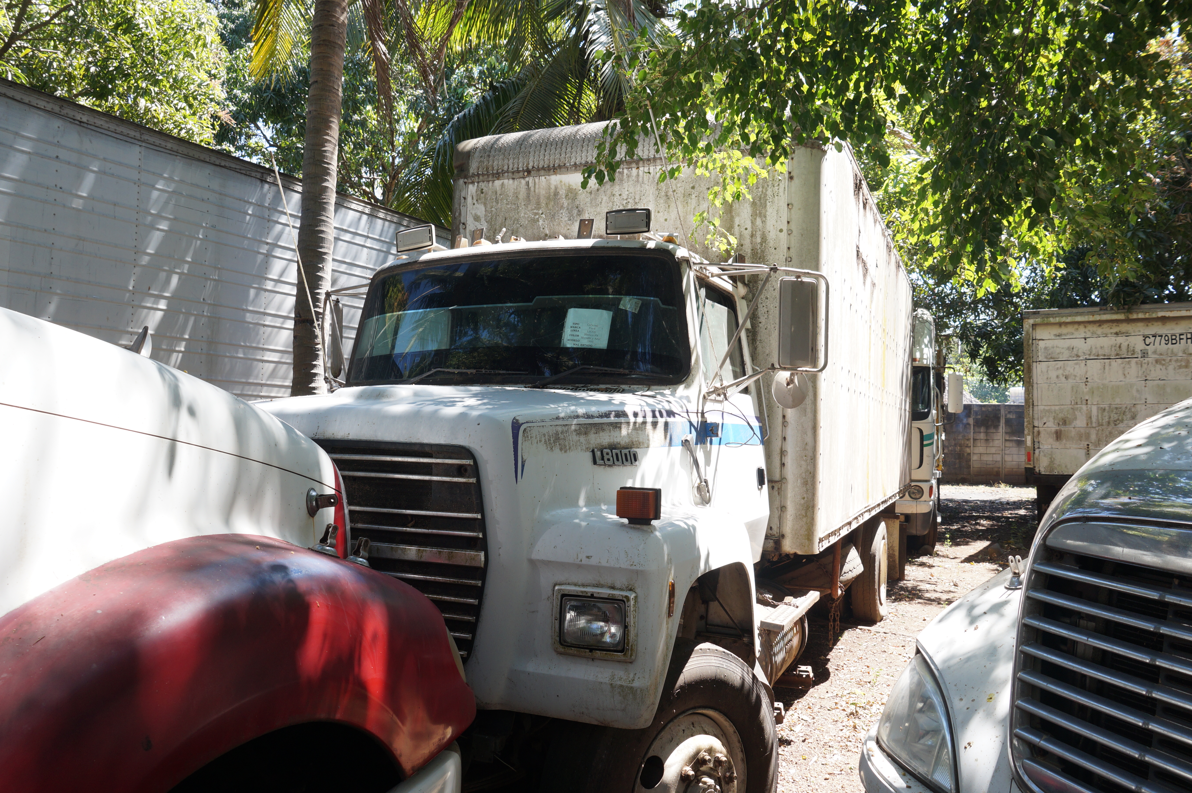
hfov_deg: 67.4
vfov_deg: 47.9
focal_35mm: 27
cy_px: 396
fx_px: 894
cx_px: 596
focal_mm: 18
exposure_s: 1/100
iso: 200
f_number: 7.1
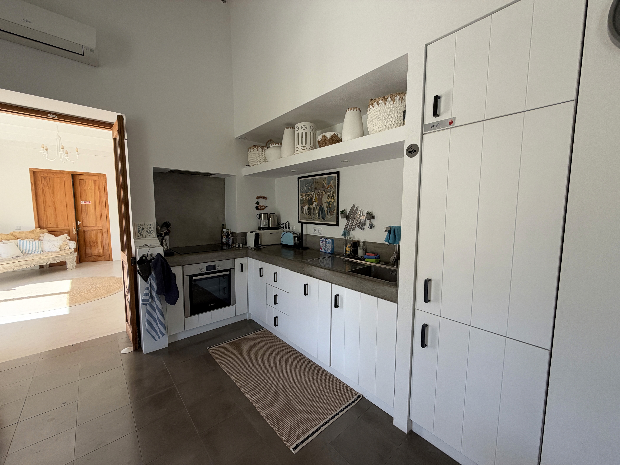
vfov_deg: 85.7
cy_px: 232
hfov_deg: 102.1
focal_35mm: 14
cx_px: 310
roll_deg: -0.3
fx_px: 251
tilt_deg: -5.3
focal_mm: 2.22
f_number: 2.2
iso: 100
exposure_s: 1/121
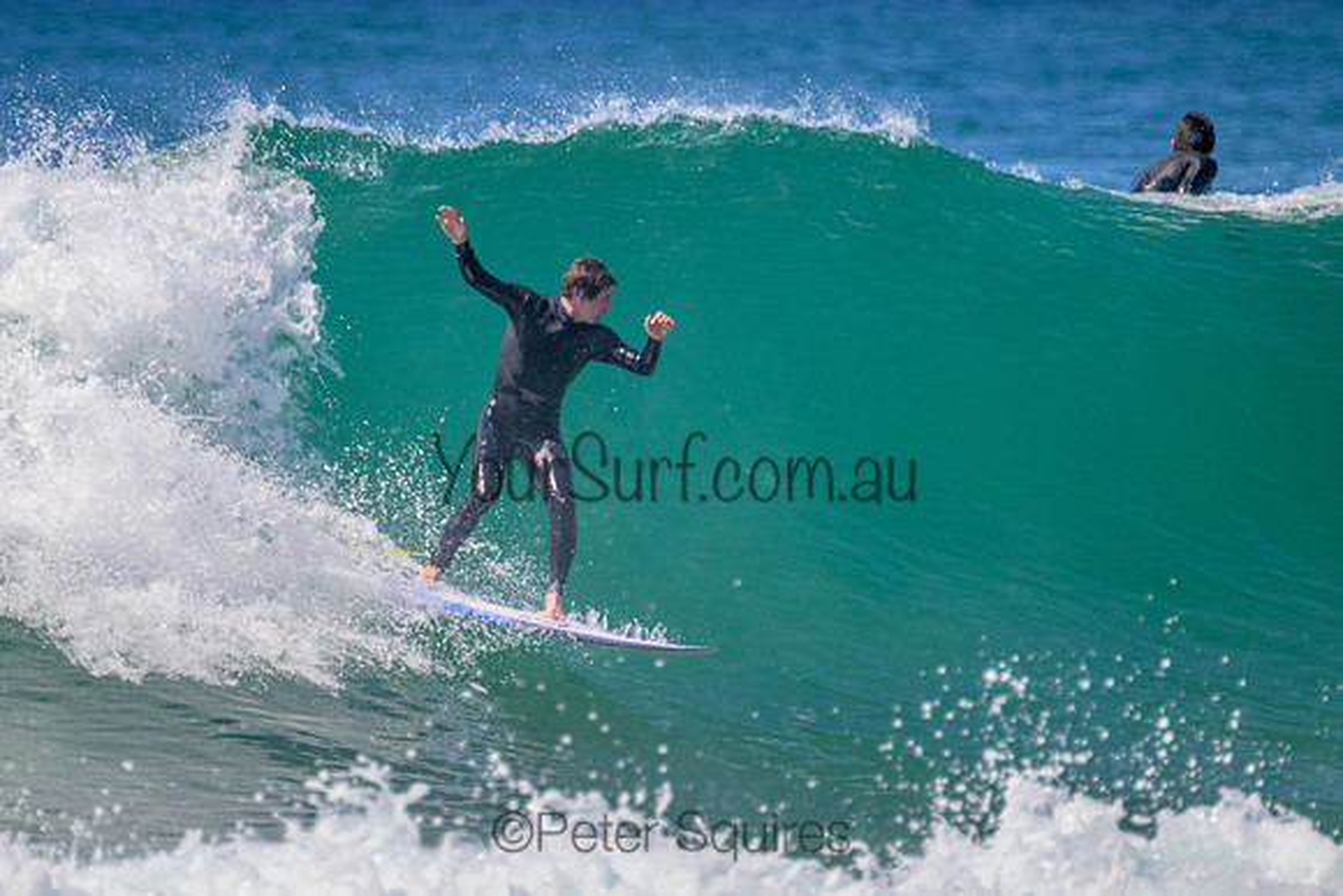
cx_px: 647
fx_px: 34012
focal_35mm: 912
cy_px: 386
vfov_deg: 1.5
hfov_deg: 2.3
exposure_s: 1/1600
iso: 1100
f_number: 11
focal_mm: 800
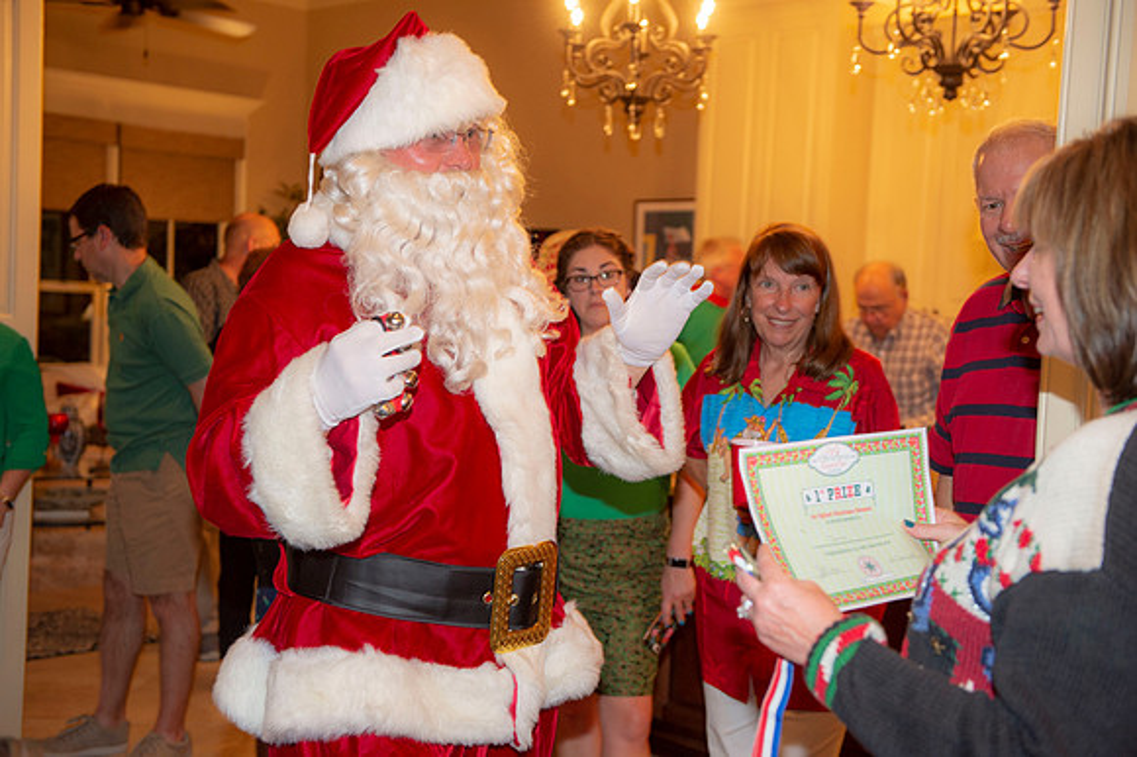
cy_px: 378
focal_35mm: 50
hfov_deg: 39.6
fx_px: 1578
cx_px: 568
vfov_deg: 27.0
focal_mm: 50
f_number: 3.5
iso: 800
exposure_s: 1/60
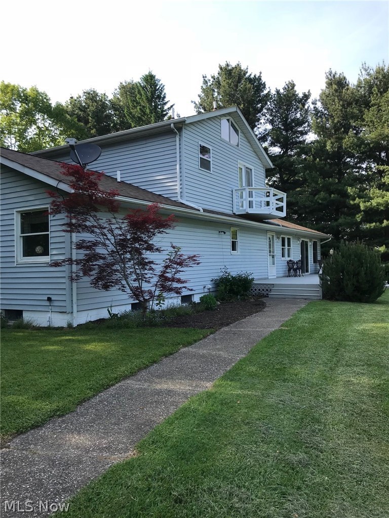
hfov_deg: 49.7
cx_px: 194
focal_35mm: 28
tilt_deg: +2.6
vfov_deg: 63.4
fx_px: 420
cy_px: 259
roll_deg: +0.4
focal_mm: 3.99
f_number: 1.8
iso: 20
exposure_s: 1/778
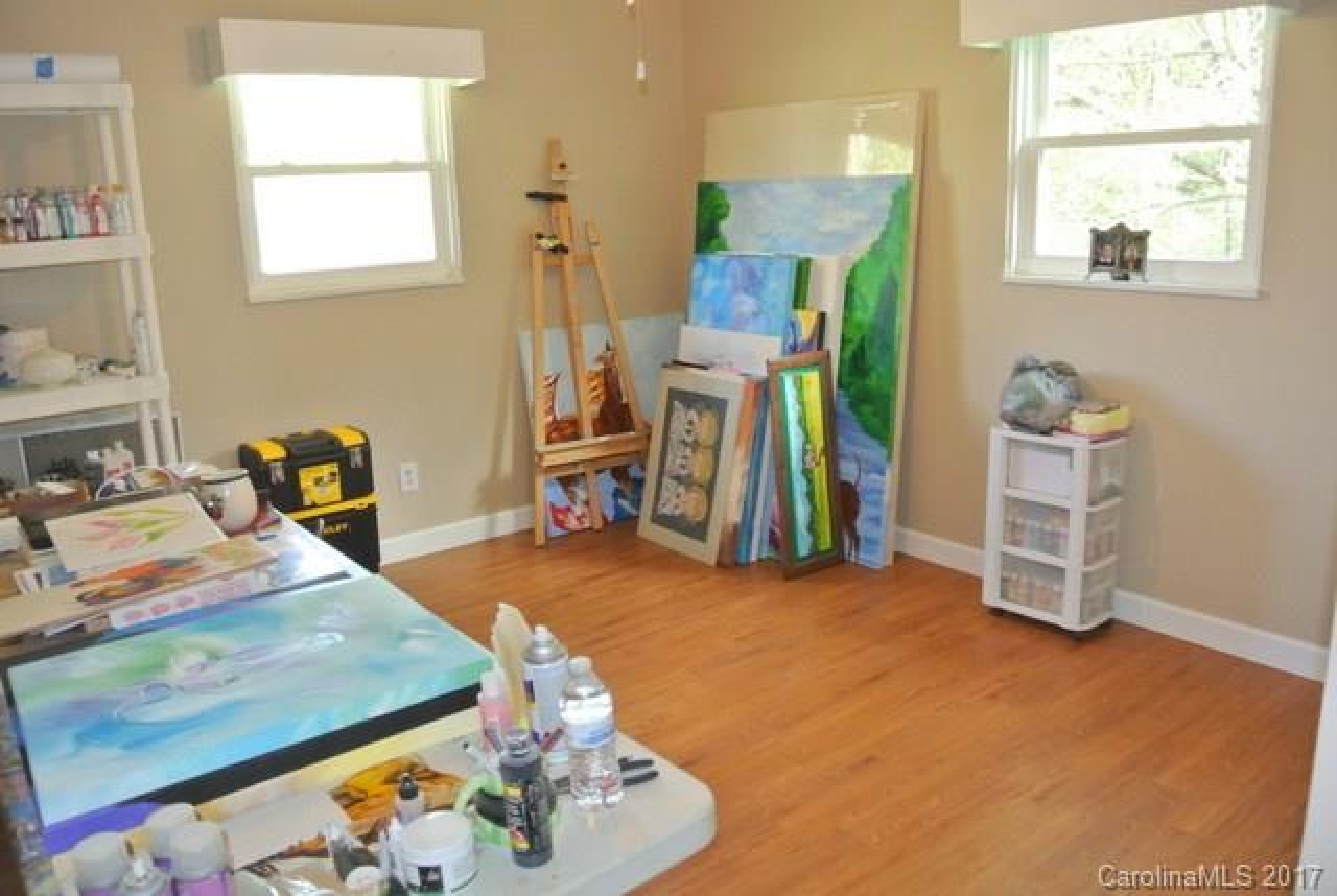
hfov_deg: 67.3
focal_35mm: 27
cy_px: 448
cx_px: 668
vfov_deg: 48.1
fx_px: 1004
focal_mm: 10
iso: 640
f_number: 3.5
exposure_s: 1/60
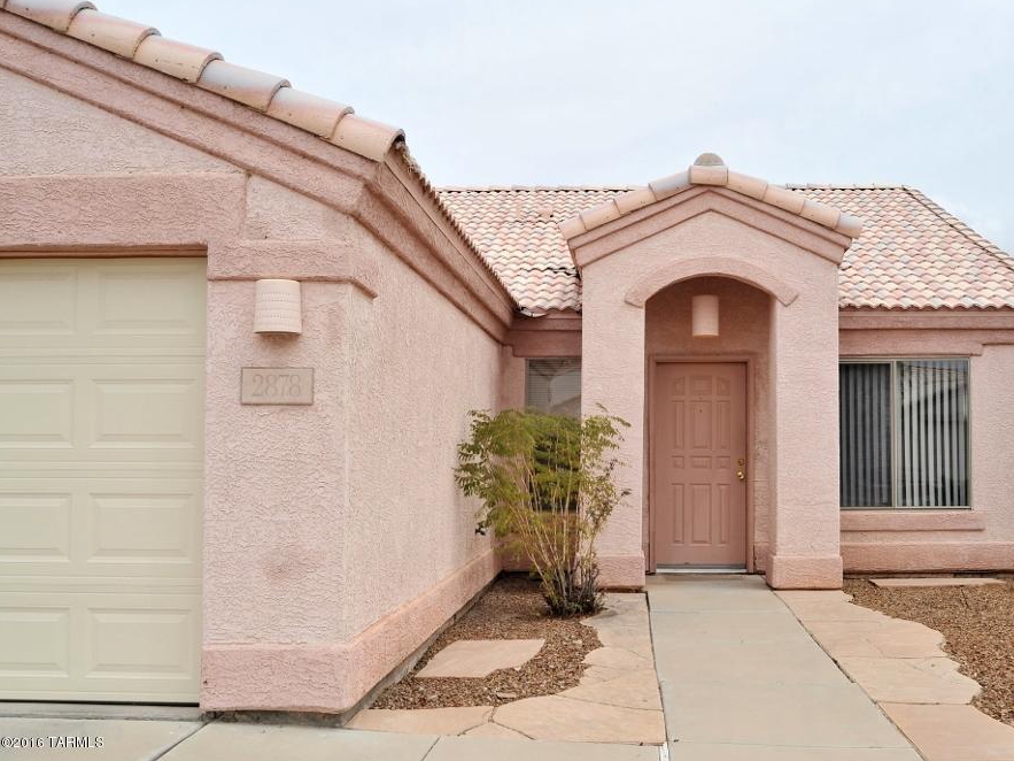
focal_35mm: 39
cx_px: 583
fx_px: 1142
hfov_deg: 47.7
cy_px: 381
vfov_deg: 36.8
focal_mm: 35
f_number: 13
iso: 320
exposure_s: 1/320
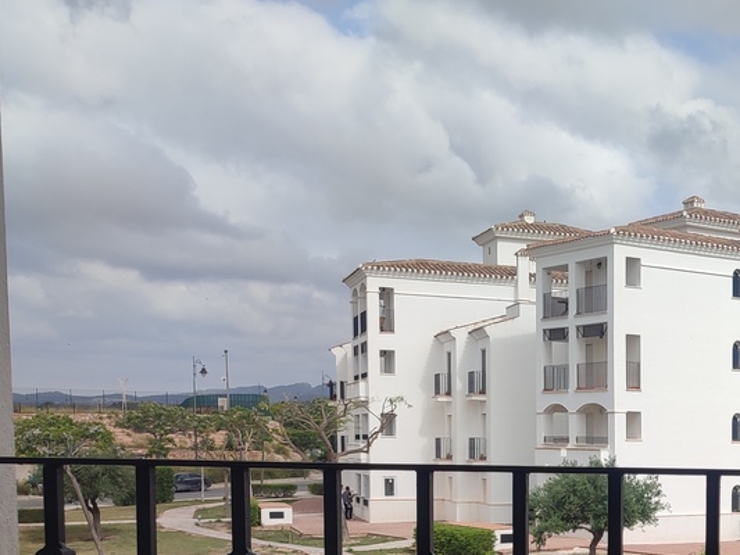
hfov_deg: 28.8
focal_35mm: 60
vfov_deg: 23.4
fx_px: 1283
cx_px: 840
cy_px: 559
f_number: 1.9
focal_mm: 6.04
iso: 50
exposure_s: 1/700
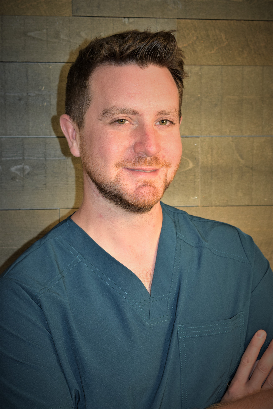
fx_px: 853
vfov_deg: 27.0
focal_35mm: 75
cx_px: 136
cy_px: 204
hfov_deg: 18.2
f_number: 5.6
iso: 640
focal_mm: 50
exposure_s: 1/30
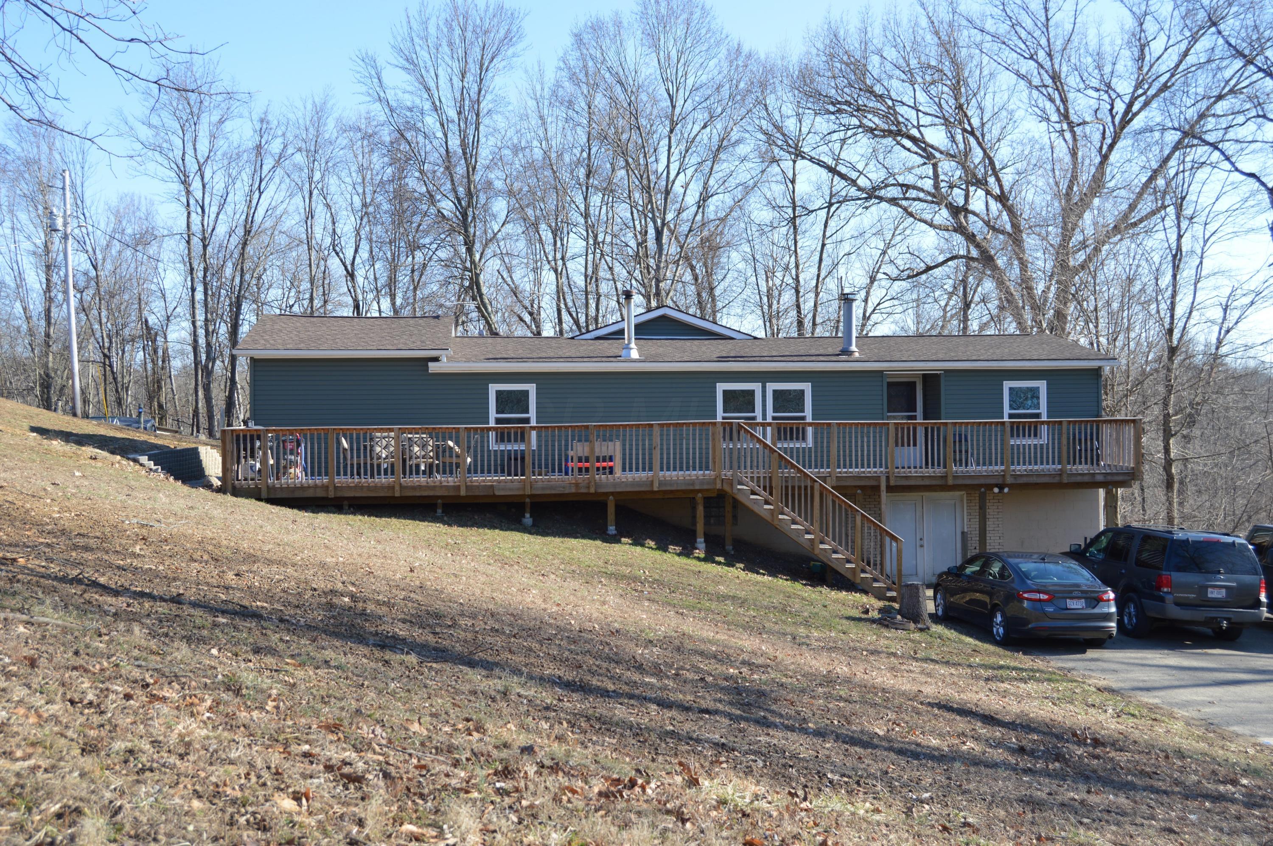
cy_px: 423
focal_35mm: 39
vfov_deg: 34.1
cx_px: 636
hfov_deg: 49.6
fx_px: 1378
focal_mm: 26
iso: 100
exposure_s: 1/160
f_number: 6.3
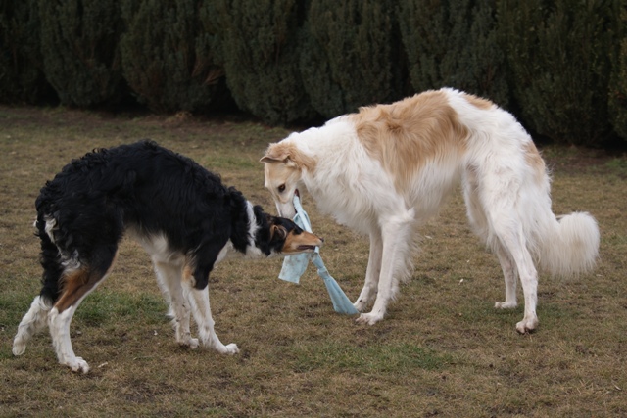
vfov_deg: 13.0
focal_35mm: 105
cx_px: 314
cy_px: 209
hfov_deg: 19.5
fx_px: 1829
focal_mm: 70
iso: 100
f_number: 4
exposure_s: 1/320
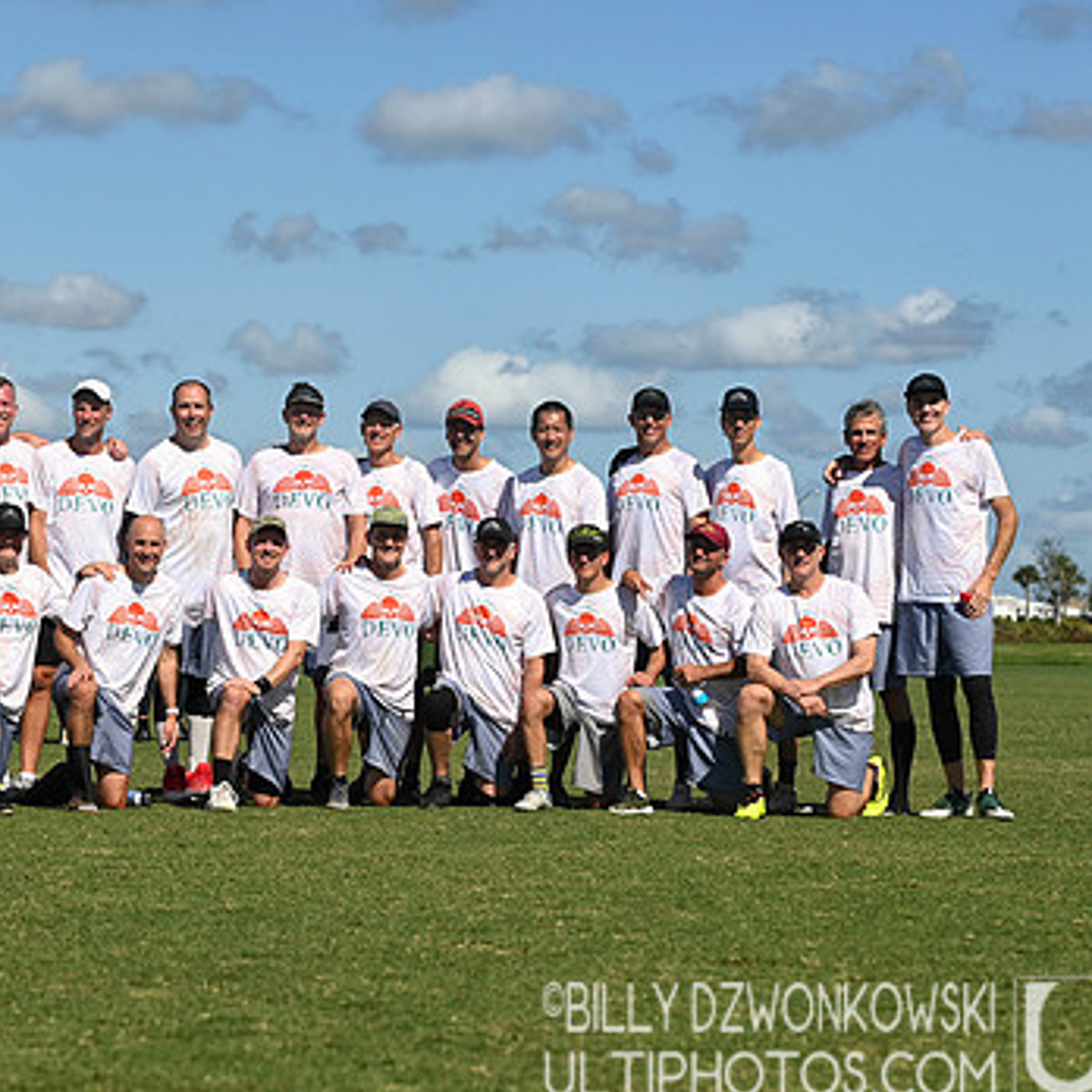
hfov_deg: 12.5
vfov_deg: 12.6
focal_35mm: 139
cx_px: 342
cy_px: 529
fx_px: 4961
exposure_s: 1/1600
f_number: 5.6
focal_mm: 98
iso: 160
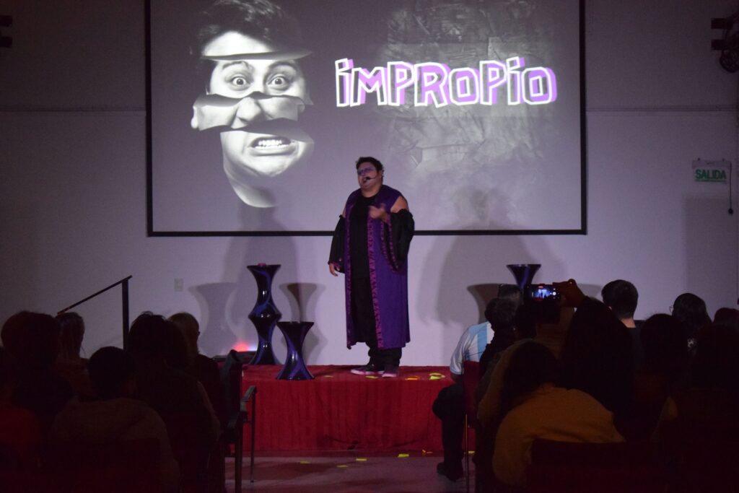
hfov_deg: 24.6
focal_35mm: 82
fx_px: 1694
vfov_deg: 16.6
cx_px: 370
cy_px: 246
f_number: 5.6
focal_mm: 55
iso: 6400
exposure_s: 1/10
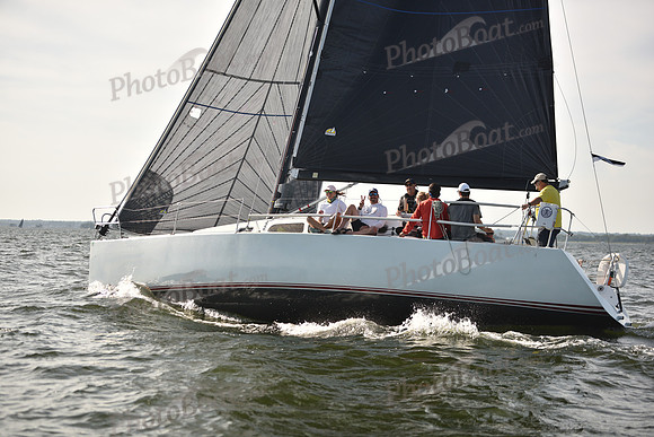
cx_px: 327
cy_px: 218
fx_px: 1272
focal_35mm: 70
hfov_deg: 28.8
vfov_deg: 19.5
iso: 250
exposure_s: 1/1250
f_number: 2.8
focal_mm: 70
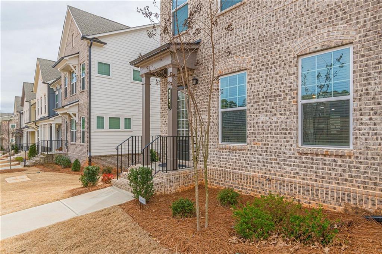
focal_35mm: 20
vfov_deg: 63.1
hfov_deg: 85.5
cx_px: 191
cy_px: 127
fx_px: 207
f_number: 11
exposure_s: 1/500
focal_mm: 13
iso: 200
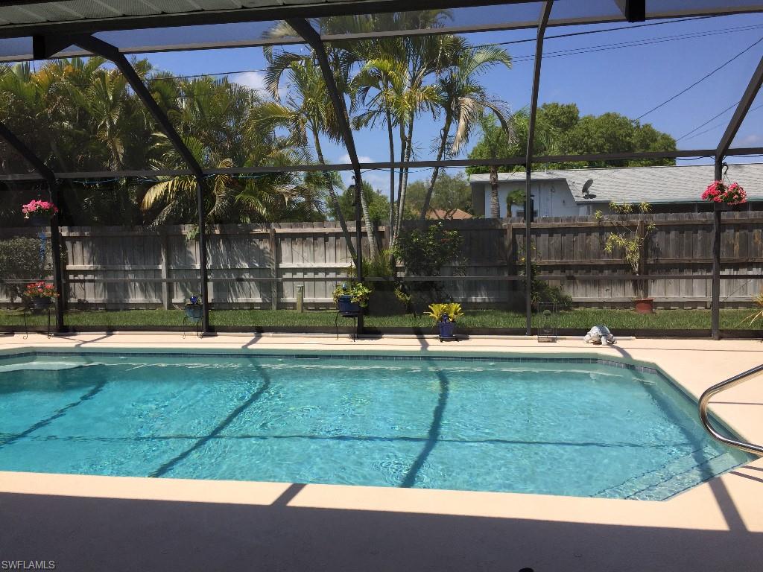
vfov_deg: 48.2
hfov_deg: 61.7
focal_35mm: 29
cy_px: 286
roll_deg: +0.5
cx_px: 382
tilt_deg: -6.4
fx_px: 639
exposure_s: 1/2083
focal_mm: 4.15
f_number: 2.2
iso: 32
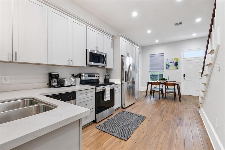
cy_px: 75
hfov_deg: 96.8
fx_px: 100
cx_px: 112
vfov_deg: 73.7
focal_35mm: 16
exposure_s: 1/3
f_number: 10
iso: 400
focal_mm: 10.4
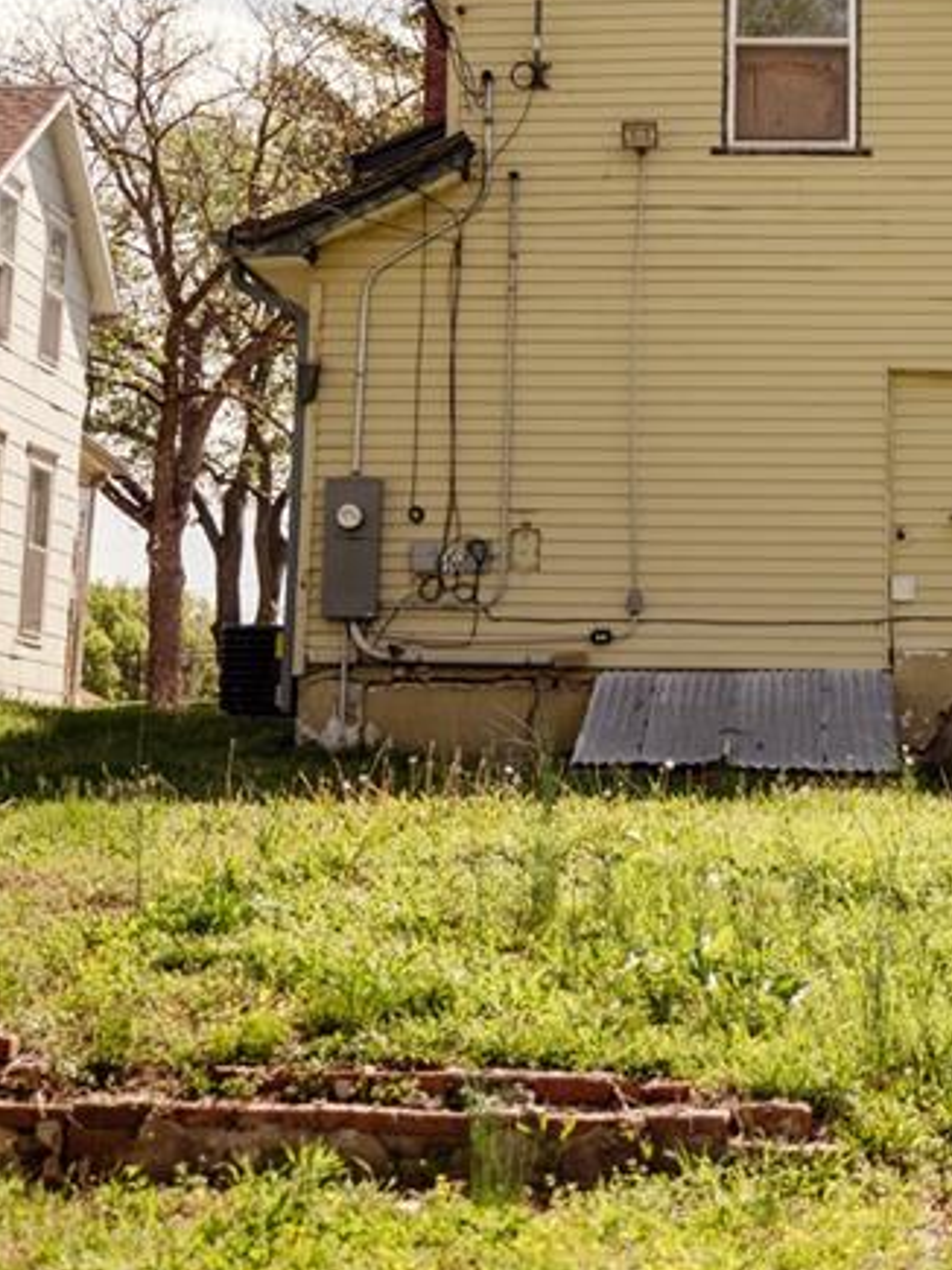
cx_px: 717
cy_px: 248
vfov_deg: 24.6
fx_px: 2862
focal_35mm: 78
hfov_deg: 18.8
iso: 100
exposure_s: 1/4000
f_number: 2.8
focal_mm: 46
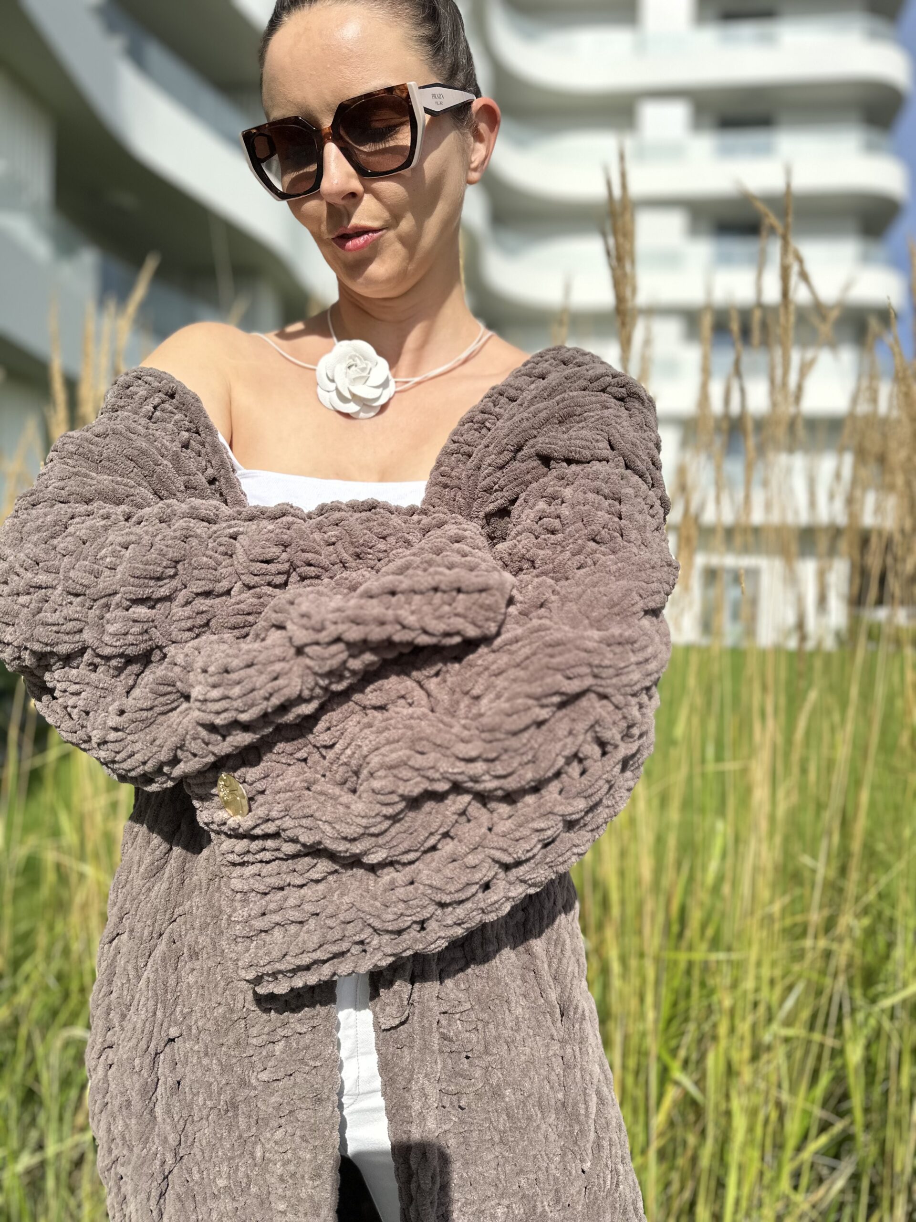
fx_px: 847
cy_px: 611
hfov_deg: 56.8
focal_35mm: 24
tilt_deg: -2.7
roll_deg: +0.1
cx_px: 458
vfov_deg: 71.6
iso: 80
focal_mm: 6.86
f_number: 1.78
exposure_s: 1/5525
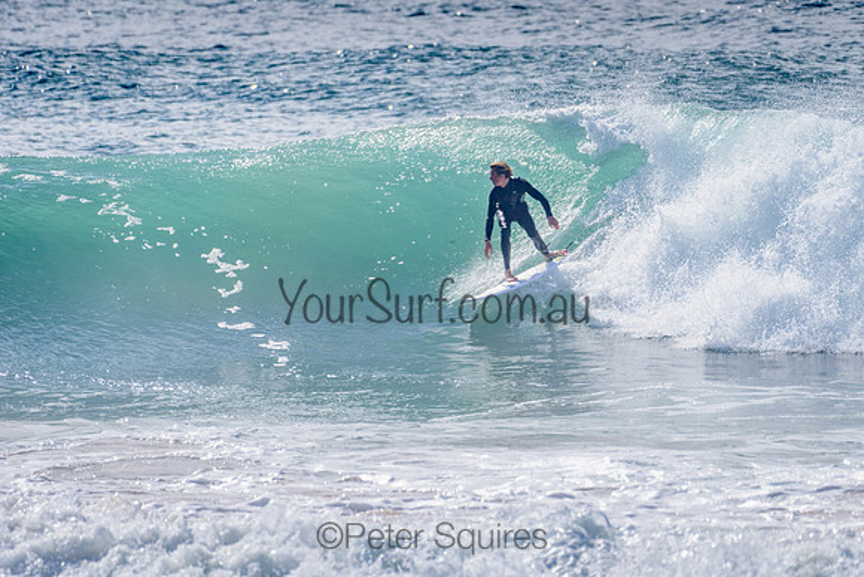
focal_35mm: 612
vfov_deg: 2.2
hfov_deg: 3.4
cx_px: 529
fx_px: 14695
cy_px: 224
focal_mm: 500
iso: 72
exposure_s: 1/2000
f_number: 5.6
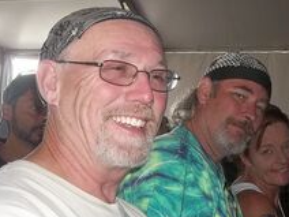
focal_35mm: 51
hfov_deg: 36.4
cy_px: 128
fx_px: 426
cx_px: 224
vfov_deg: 28.5
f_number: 3.5
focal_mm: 4.9
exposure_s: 1/30
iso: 80
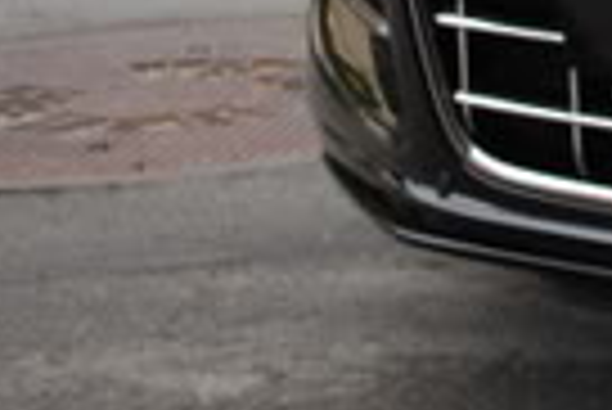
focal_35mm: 247
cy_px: -324
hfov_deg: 7.4
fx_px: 4203
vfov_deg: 5.5
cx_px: 1764
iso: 110
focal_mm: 28
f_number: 4.5
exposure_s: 1/125
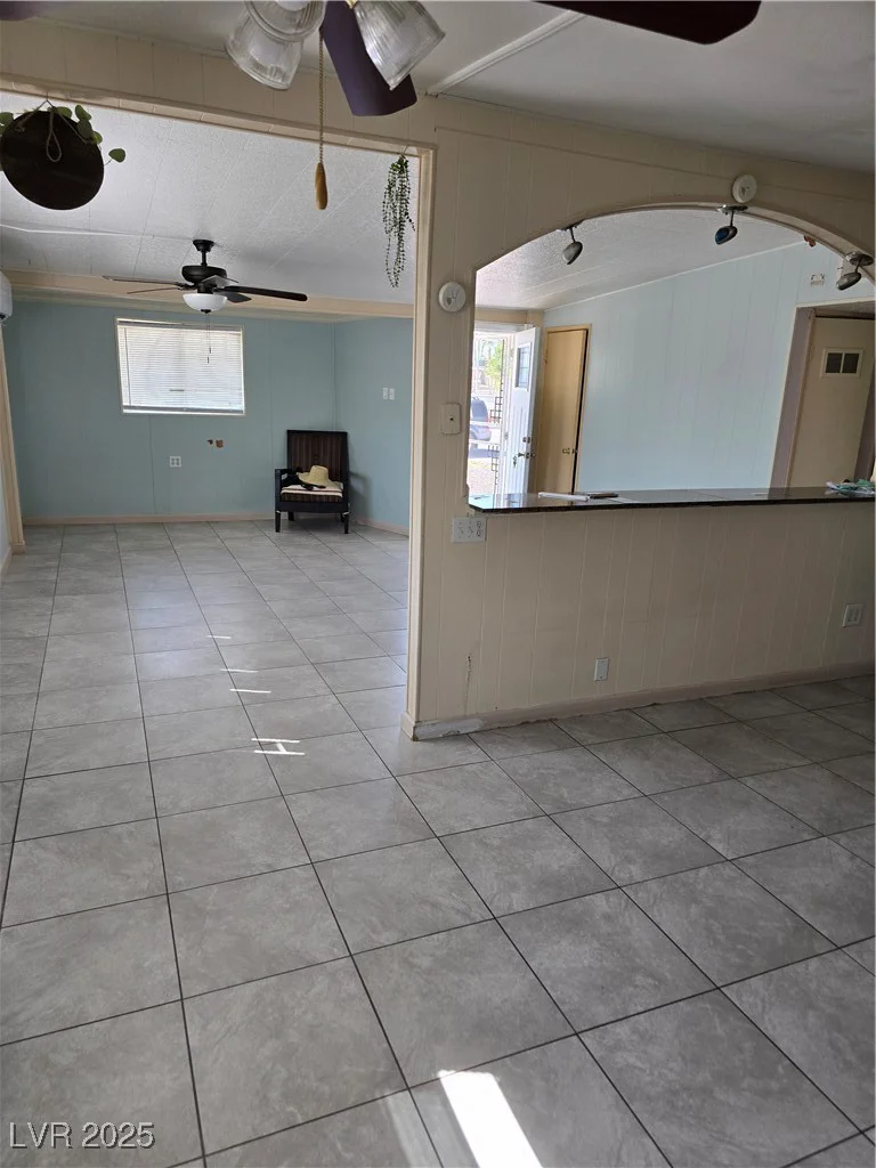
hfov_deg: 58.9
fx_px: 776
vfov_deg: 73.9
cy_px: 584
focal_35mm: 23
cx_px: 438
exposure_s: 1/180
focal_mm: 6.3
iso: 80
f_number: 1.7
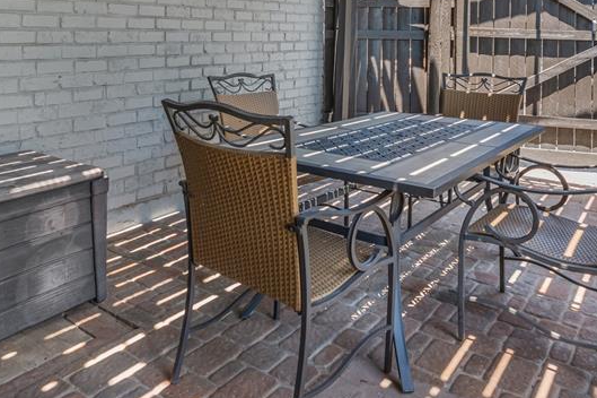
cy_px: 64
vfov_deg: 40.1
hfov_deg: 60.3
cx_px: 279
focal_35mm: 31
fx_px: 514
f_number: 5
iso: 640
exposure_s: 1/100
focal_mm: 16
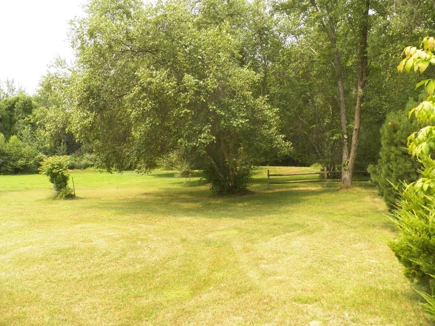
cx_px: 218
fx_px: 352
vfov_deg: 49.7
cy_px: 163
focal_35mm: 28
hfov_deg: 63.4
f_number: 4
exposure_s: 1/320
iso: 125
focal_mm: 4.9
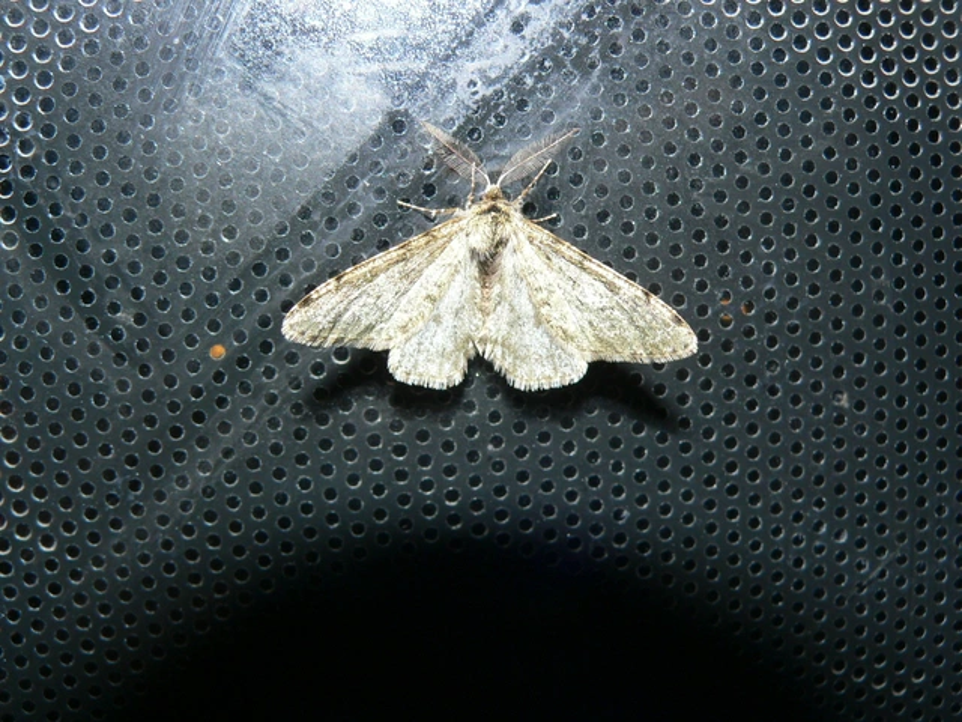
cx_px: 481
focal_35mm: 36
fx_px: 1000
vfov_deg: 39.7
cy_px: 361
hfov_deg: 51.4
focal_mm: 6
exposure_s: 1/60
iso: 100
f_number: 4
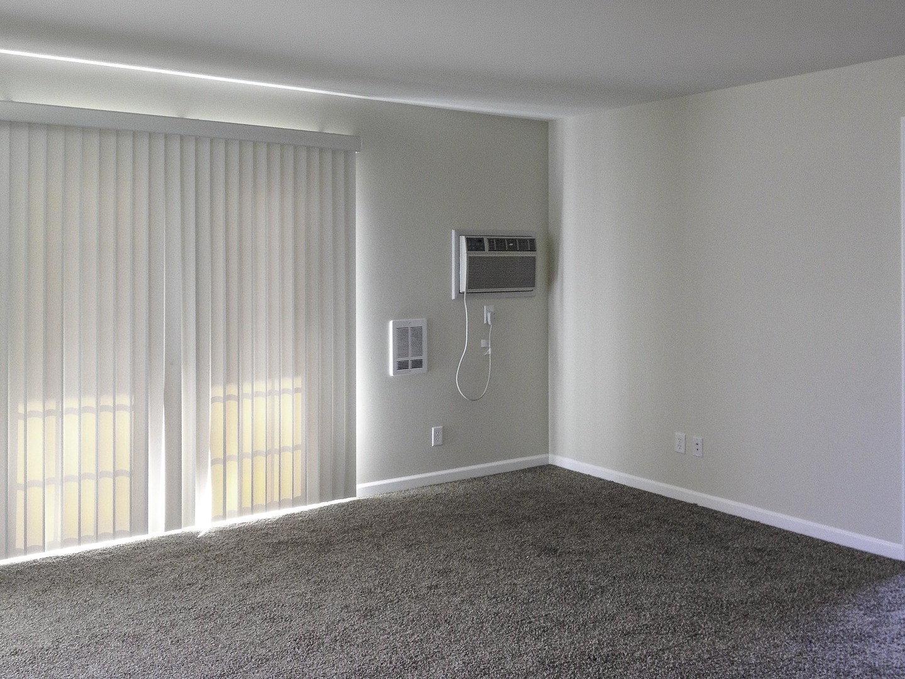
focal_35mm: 35
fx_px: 915
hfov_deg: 52.6
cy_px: 340
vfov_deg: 40.7
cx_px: 452
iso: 100
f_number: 2.4
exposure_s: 1/20
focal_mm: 4.28
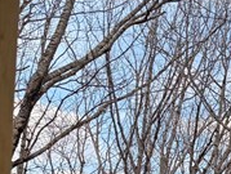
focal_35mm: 137
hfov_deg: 11.1
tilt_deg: +2.9
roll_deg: -1.4
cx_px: 619
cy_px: 331
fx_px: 916
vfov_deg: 10.2
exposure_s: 1/2801
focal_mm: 6.76
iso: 80
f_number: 1.78
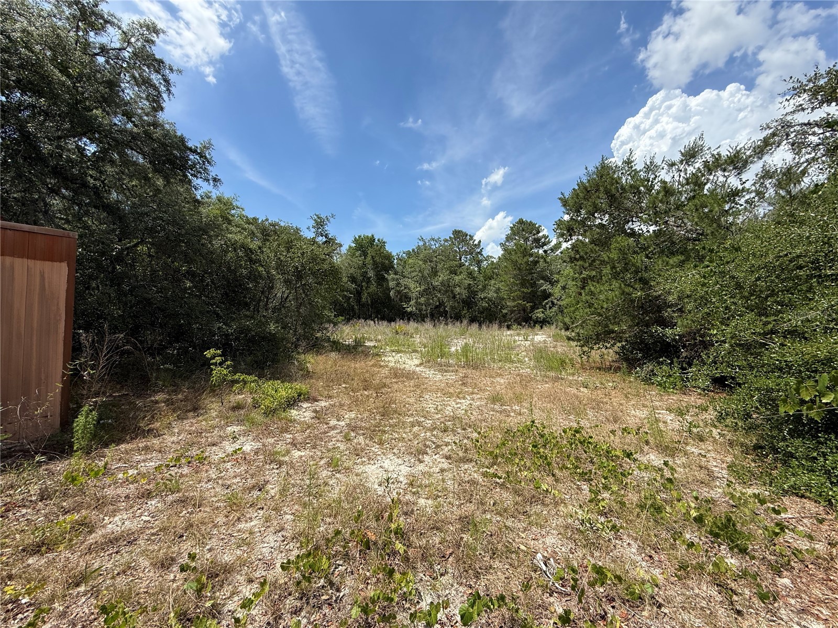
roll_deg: -0.2
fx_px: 339
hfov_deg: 102.1
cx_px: 419
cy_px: 314
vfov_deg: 85.7
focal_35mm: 14
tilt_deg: +1.3
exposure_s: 1/1795
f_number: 2.2
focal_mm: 2.22
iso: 50
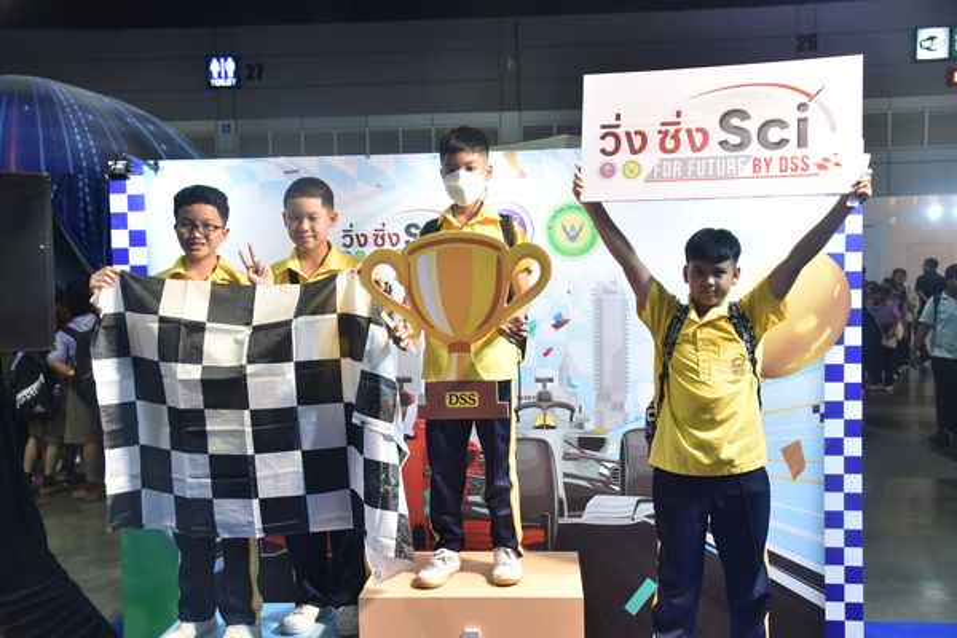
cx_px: 478
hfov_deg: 54.4
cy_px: 319
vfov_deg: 37.9
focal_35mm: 35
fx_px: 930
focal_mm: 35
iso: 1600
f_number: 4
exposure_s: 1/100
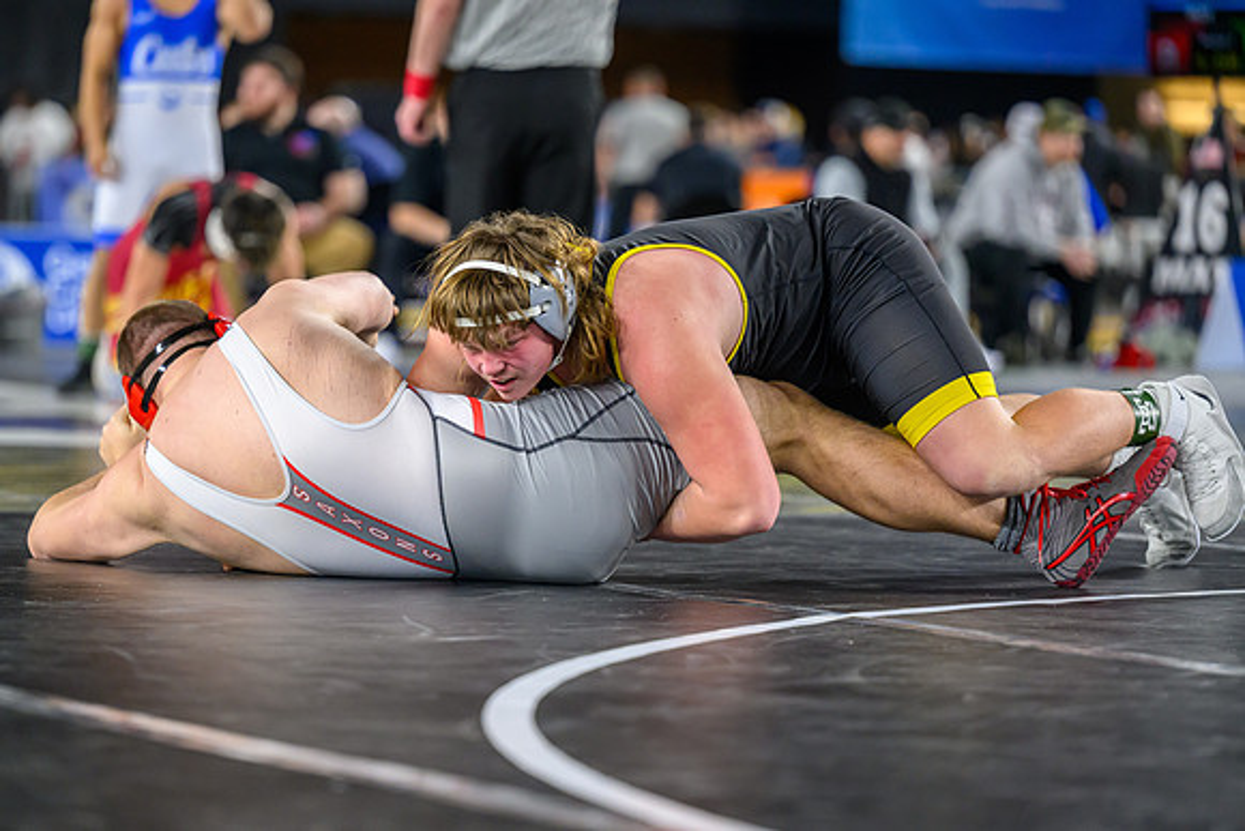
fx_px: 5557
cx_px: 572
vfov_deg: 8.5
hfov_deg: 12.8
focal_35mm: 161
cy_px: 460
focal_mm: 140
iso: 2500
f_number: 2.8
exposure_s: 1/800
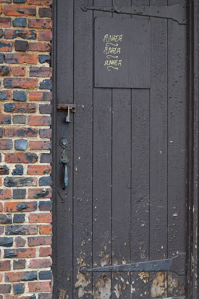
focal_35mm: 105
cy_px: 134
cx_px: 118
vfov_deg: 19.5
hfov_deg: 13.0
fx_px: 871
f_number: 8
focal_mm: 55
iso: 1800
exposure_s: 1/100
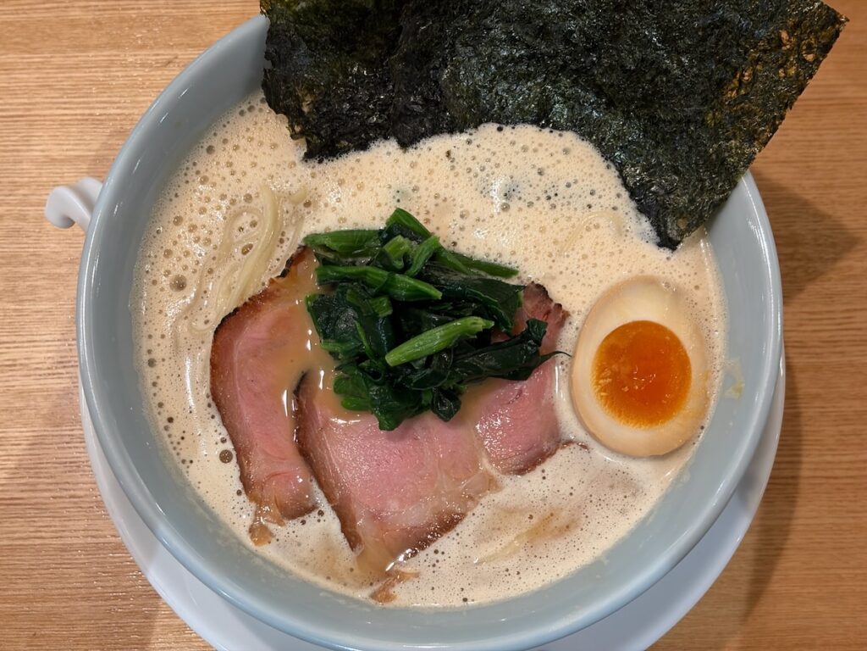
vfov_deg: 28.0
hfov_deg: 36.8
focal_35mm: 52
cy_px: 326
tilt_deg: -74.5
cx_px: 434
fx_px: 1302
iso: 125
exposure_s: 1/33
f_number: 1.6
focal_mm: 5.96
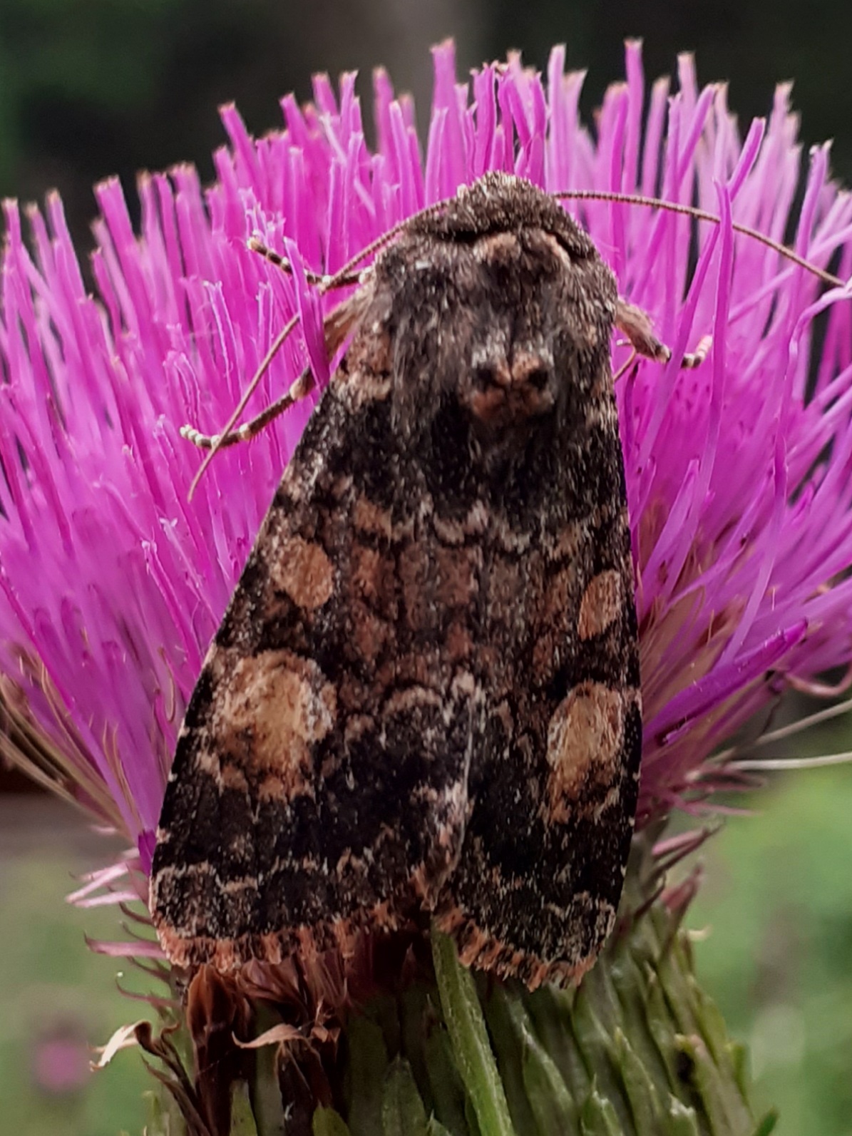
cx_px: 426
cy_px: 568
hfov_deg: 51.4
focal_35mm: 27
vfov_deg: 65.3
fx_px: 886
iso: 64
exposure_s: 1/100
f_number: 1.9
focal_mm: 3.6
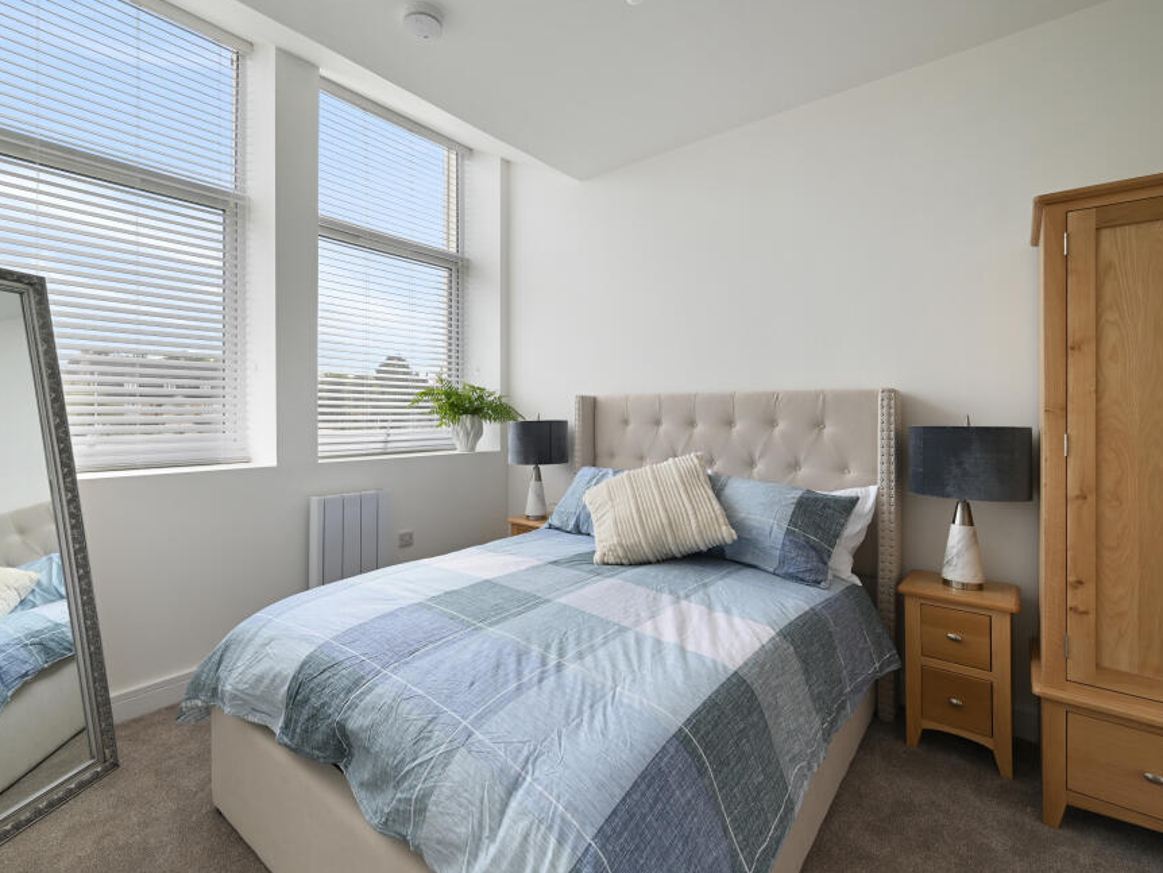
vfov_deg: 78.1
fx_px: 538
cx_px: 556
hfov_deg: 94.4
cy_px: 432
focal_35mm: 16
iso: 125
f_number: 7.1
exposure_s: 1/20
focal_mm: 14
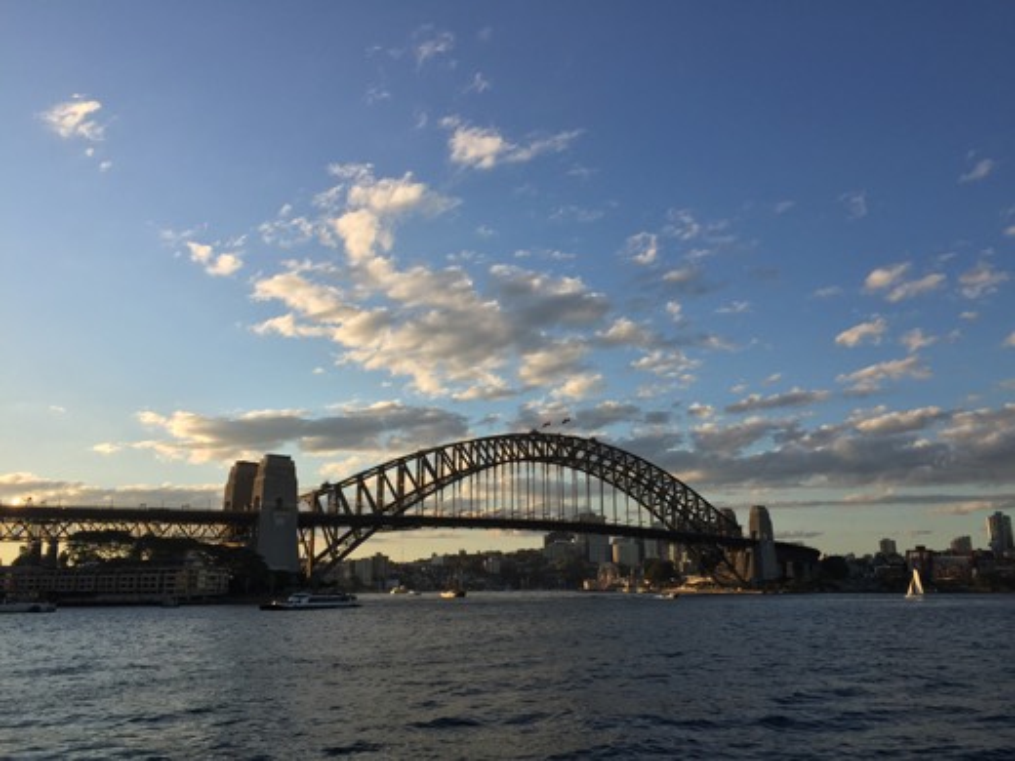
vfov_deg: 48.2
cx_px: 508
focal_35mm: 29
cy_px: 380
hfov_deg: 61.7
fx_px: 850
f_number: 2.2
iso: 32
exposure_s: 1/1236
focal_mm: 4.15
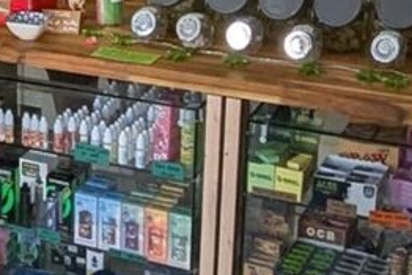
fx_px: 1134
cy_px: 69
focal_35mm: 99
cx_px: 6
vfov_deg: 13.8
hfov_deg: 20.0
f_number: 2.2
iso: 138
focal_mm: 1.95
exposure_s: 1/181
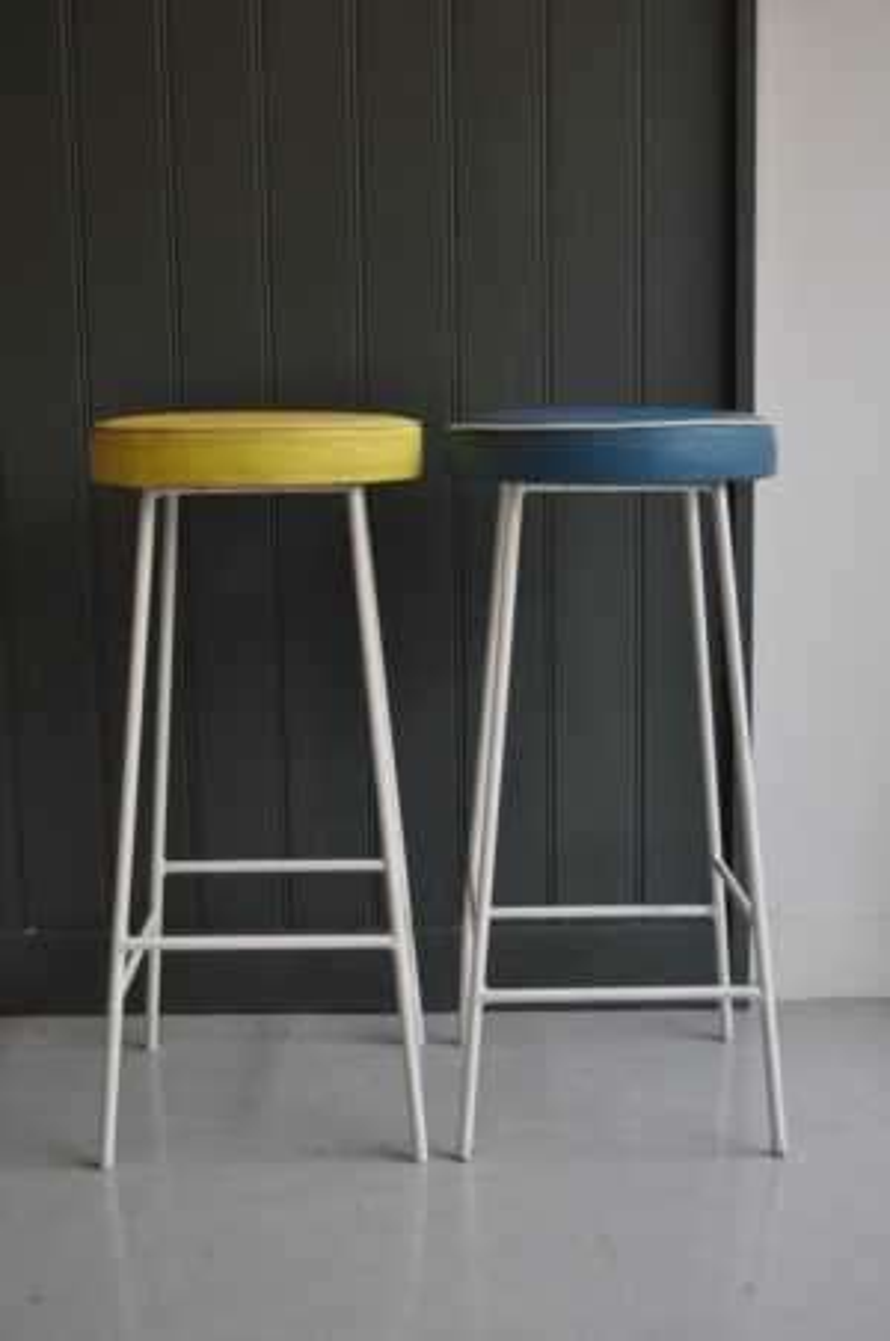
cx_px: 445
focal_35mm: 48
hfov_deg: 28.0
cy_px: 670
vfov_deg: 41.2
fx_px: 1785
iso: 400
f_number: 4.8
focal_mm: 32
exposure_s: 1/80
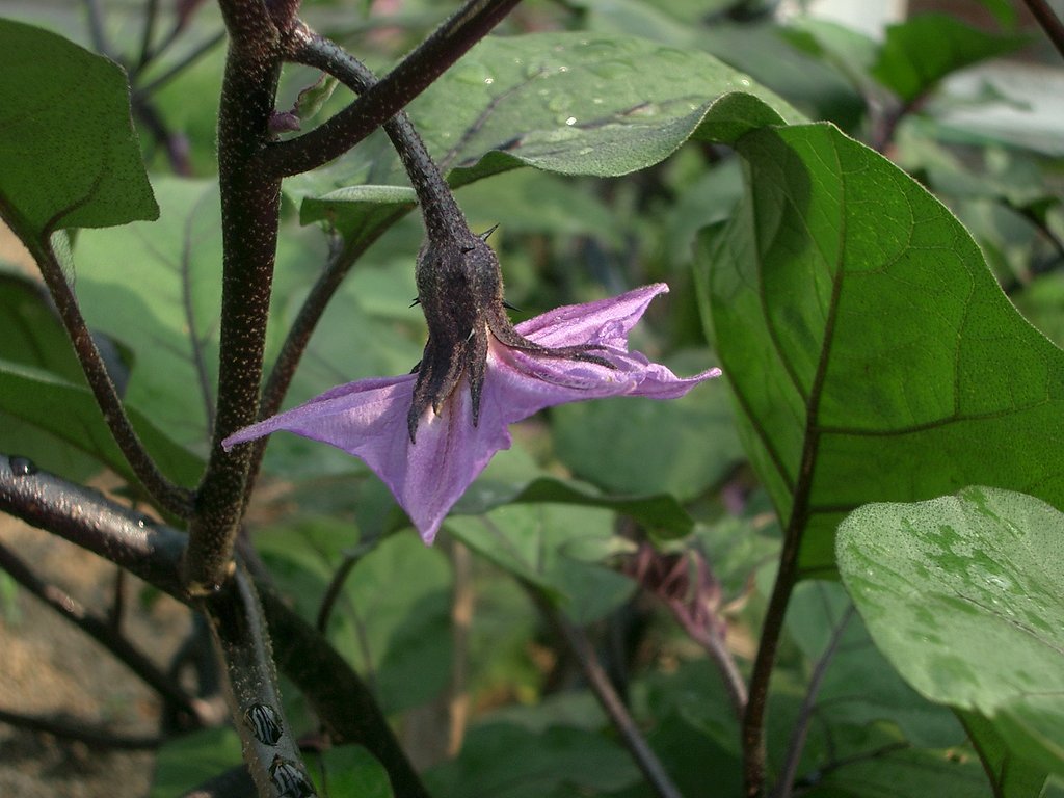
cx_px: 532
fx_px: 1906
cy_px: 399
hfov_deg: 31.2
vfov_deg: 23.7
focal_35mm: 62
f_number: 3.5
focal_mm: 10.2
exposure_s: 1/320
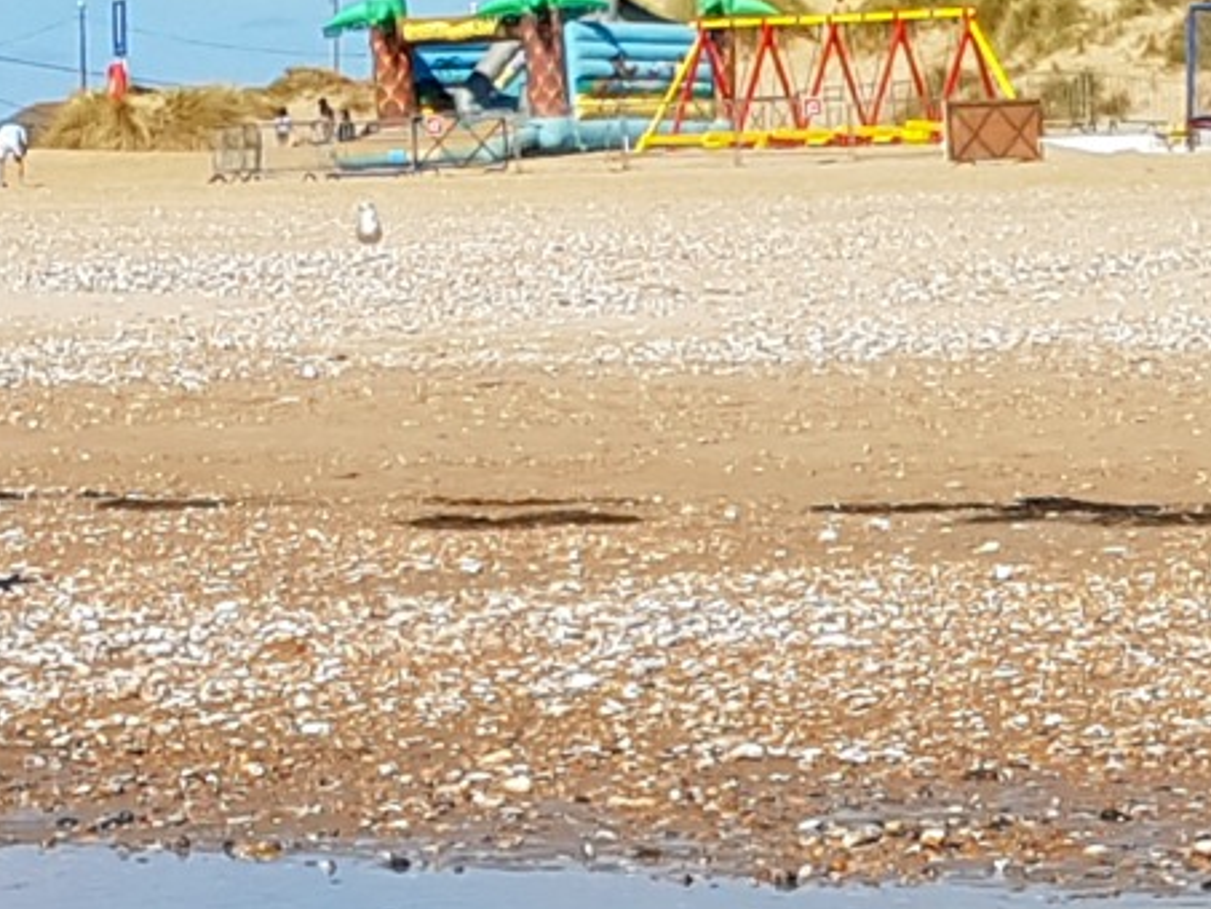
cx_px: 1184
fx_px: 3009
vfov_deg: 17.0
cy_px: 753
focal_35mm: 86
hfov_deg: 22.0
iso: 40
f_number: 1.7
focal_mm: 4.2
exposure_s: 1/2888
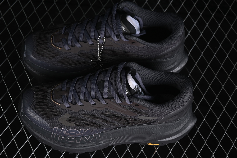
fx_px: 533
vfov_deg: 16.9
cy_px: 77
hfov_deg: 25.0
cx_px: 109
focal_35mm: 81
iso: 160
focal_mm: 50
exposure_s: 1/60
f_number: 6.3
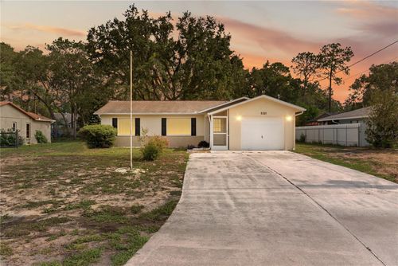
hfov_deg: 76.1
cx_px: 199
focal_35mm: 23
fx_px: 254
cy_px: 133
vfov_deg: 55.2
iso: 100
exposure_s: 1/80
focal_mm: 23
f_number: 8
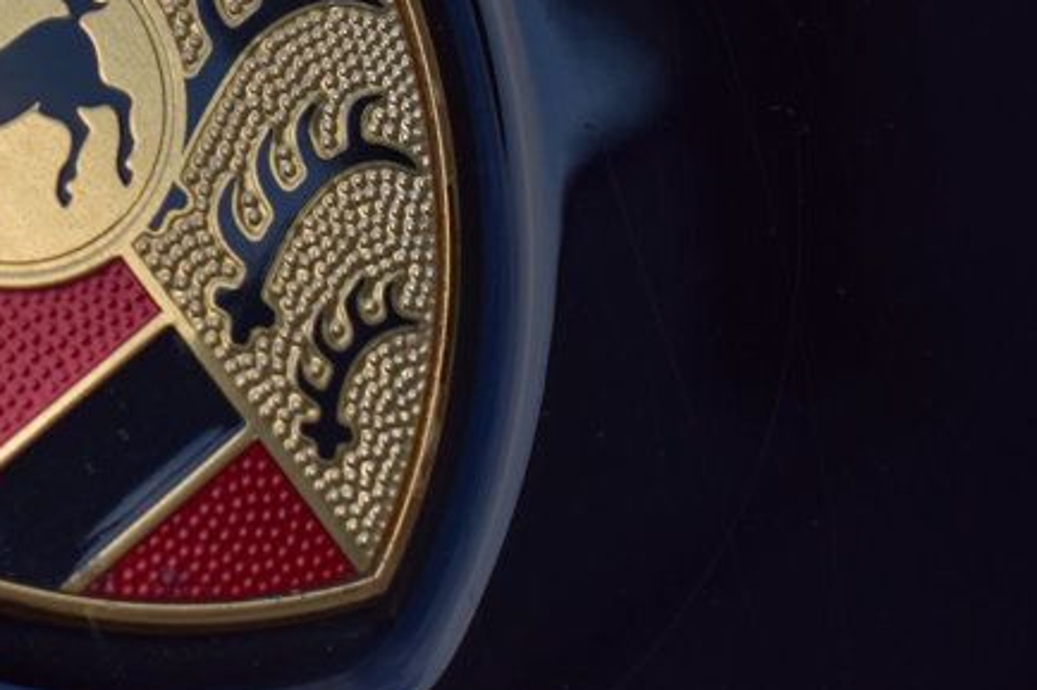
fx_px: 4895
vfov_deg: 8.0
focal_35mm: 170
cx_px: -62
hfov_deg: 11.9
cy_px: -29
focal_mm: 48
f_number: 11
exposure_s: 1/400
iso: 400
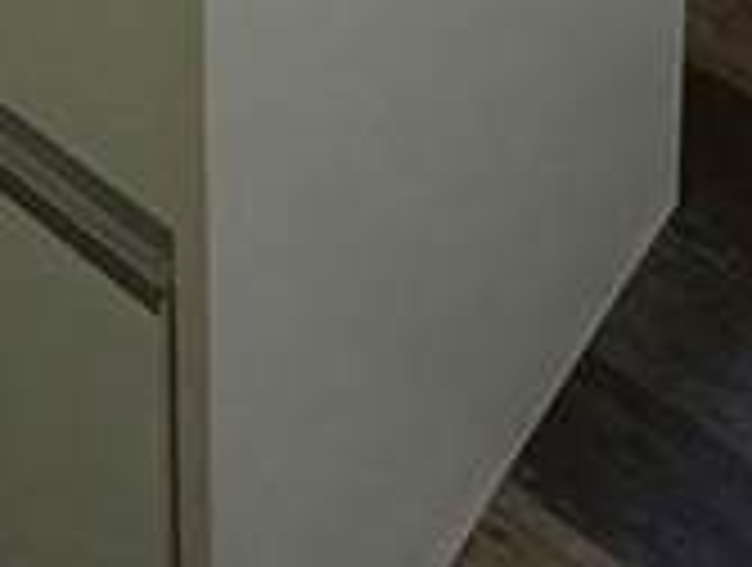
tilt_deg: -12.9
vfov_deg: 9.0
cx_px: -324
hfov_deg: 16.9
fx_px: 2329
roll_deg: +3.5
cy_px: -1449
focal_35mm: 107
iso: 320
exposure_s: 1/99
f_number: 2.2
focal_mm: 2.22
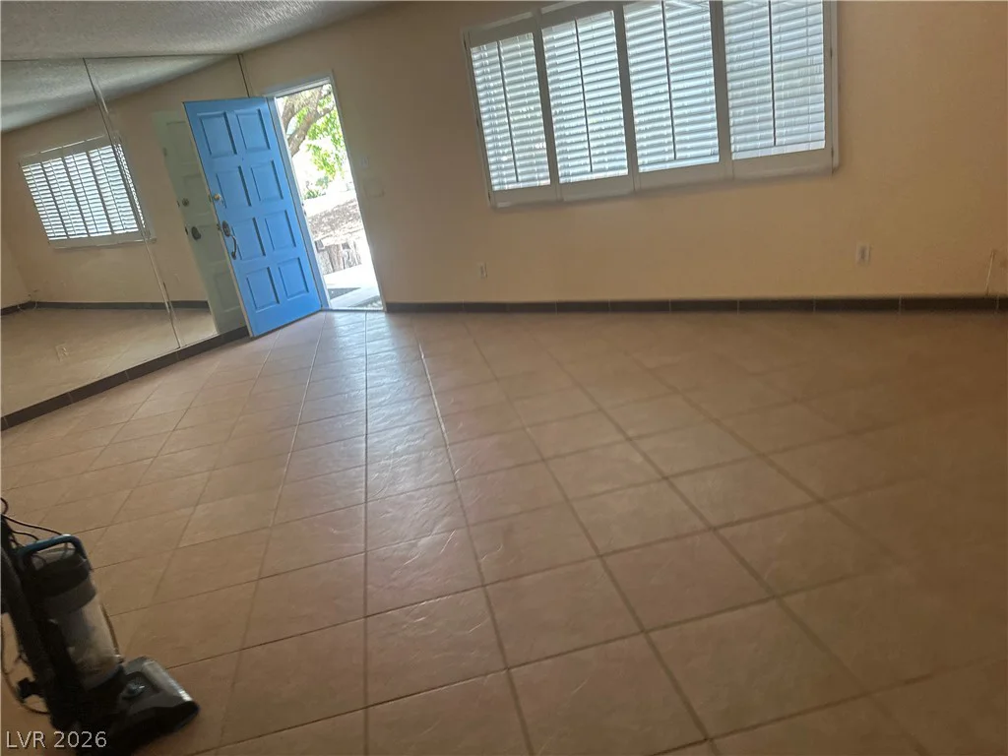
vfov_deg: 56.8
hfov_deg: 71.6
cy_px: 378
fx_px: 699
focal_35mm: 24
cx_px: 504
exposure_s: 1/121
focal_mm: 6.86
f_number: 1.78
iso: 200
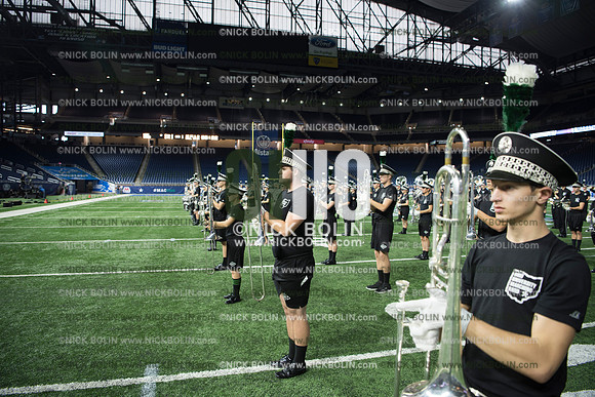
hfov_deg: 73.7
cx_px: 298
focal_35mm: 24
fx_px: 397
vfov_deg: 53.2
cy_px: 198
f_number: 3.2
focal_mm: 24
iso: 560
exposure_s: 1/200
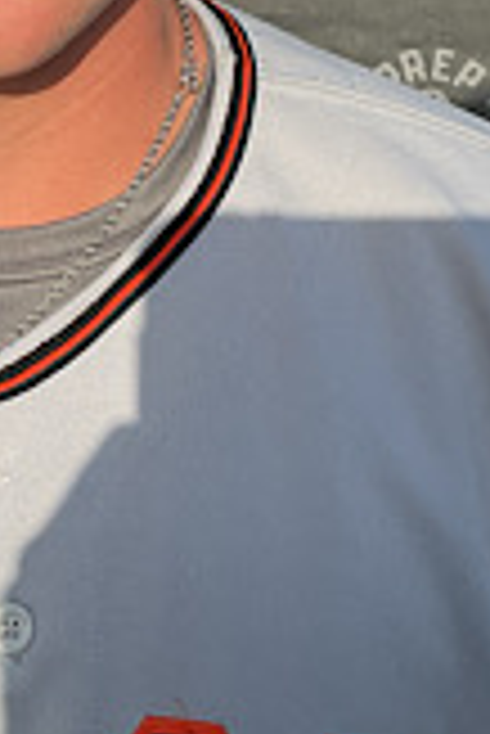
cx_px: -49
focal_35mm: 74
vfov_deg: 26.5
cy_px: 86
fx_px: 1508
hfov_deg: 17.8
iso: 16
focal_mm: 3
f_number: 1.8
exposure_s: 1/1730
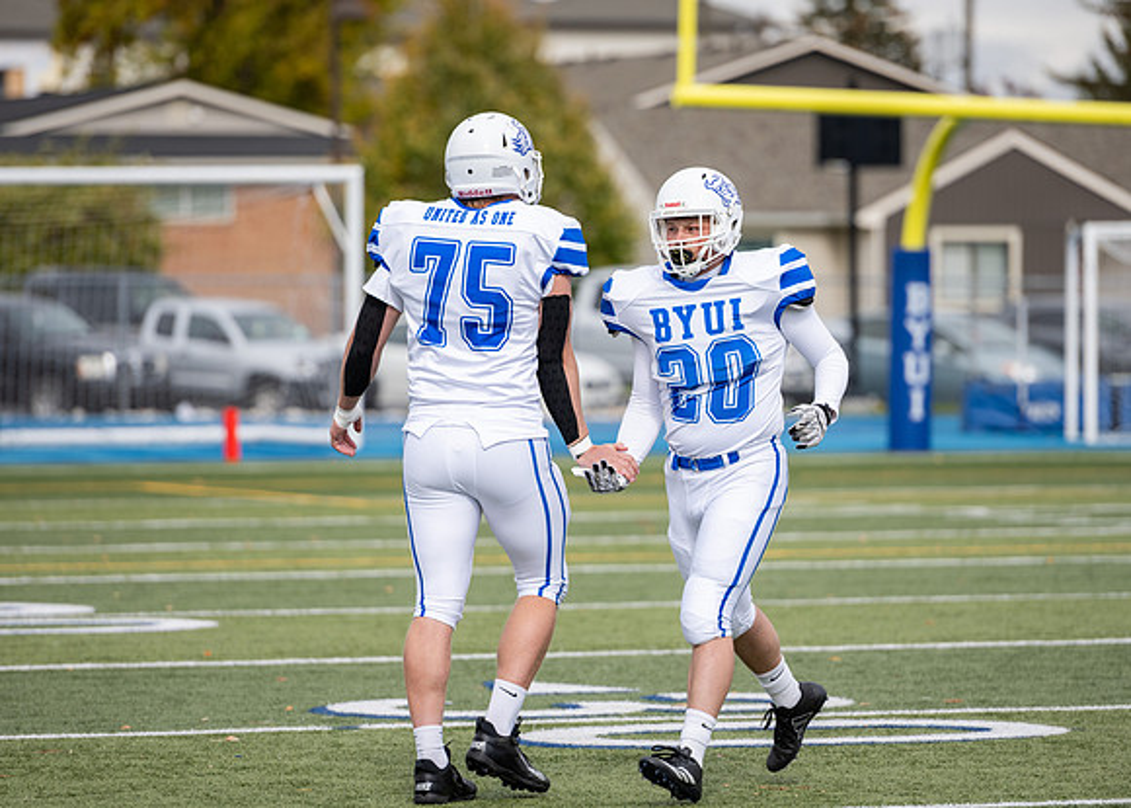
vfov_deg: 6.0
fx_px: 7657
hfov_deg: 8.4
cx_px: 582
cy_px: 367
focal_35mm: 238
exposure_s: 1/1250
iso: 125
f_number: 2.8
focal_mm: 200
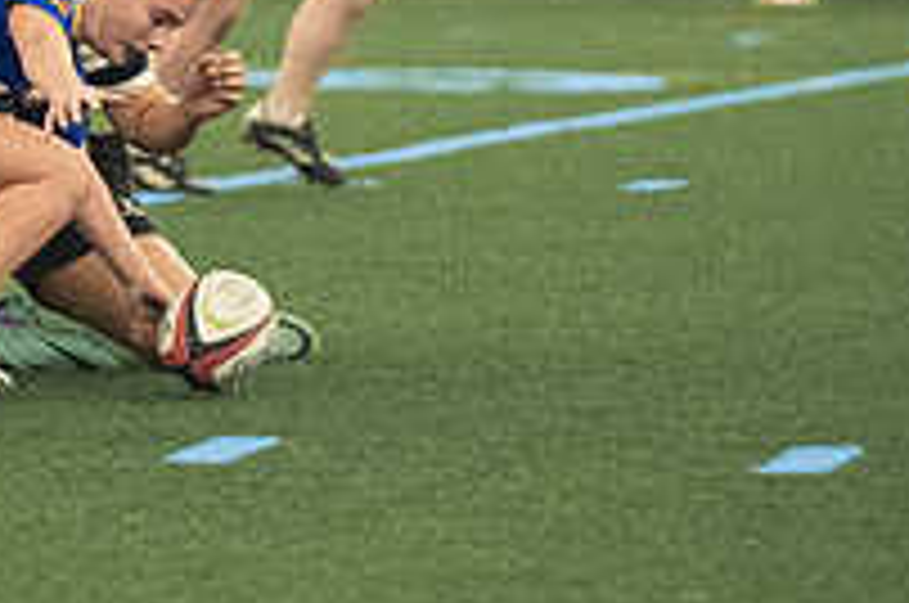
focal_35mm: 733
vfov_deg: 1.9
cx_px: -58
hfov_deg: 2.8
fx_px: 18479
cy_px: 297
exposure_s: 1/500
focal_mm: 170
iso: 10000
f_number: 2.8
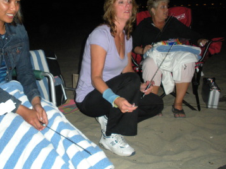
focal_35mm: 46
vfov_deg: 31.4
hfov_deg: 41.1
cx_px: 95
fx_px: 300
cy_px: 64
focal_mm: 6.3
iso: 255
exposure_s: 1/60
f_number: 3.5
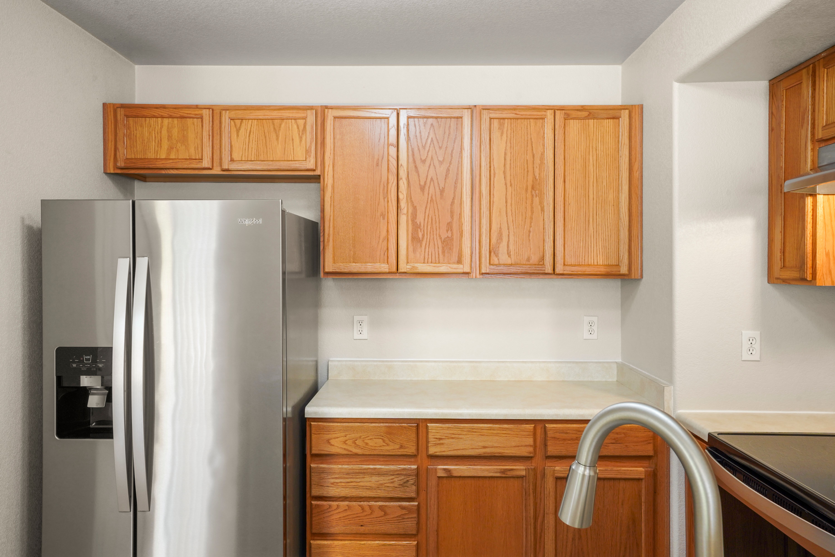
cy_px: 278
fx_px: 649
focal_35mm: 28
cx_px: 418
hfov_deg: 65.5
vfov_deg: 46.4
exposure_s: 1/6
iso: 640
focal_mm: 28
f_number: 11
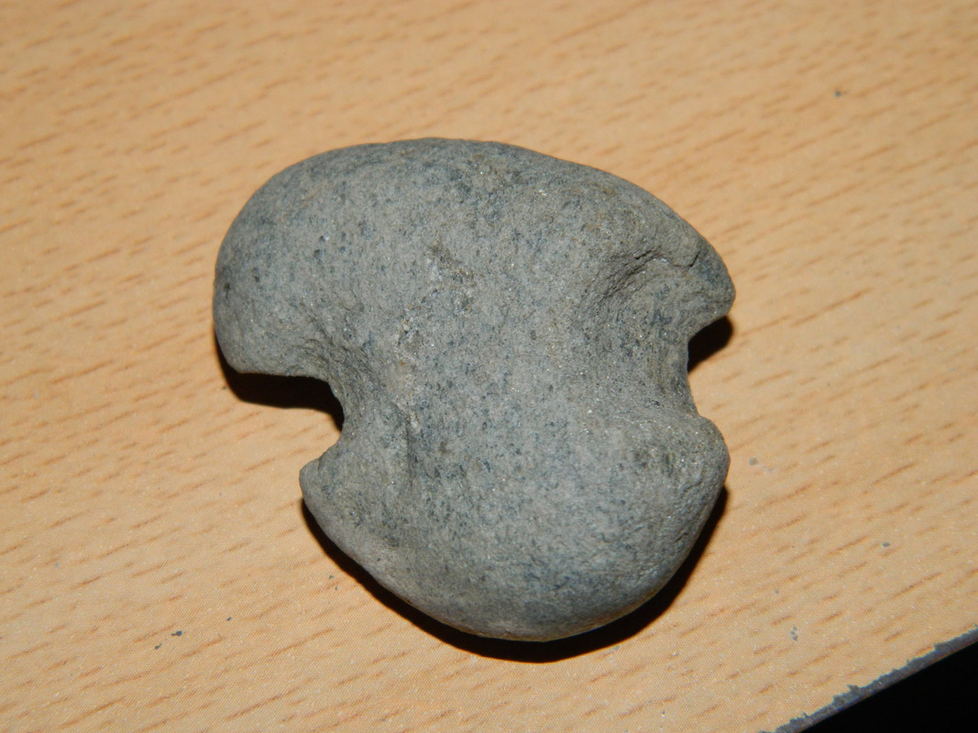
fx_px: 2373
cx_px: 489
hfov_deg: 23.3
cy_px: 366
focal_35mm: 84
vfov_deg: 17.6
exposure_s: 1/50
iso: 200
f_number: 11.9
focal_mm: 15.1
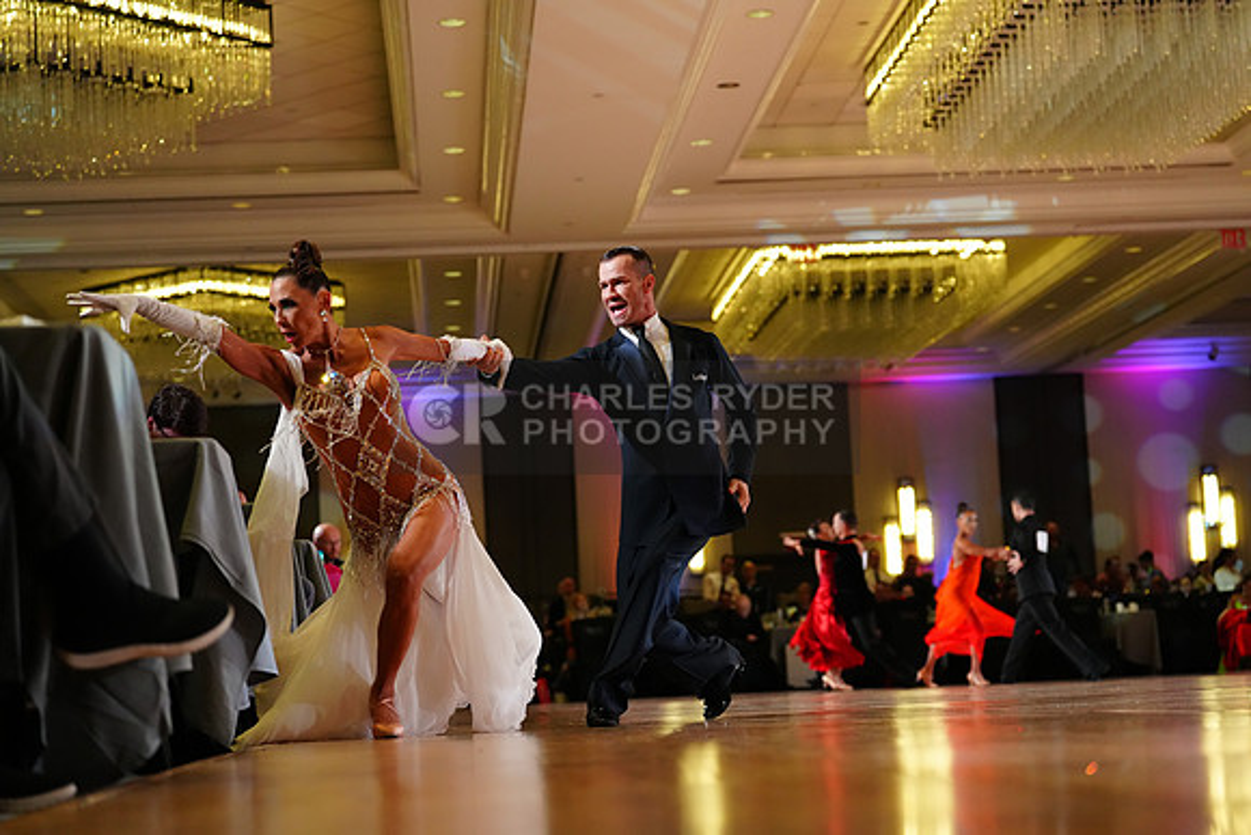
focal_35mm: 70
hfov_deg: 28.8
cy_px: 418
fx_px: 2433
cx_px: 626
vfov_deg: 19.5
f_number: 3.2
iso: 3200
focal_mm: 70
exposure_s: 1/640
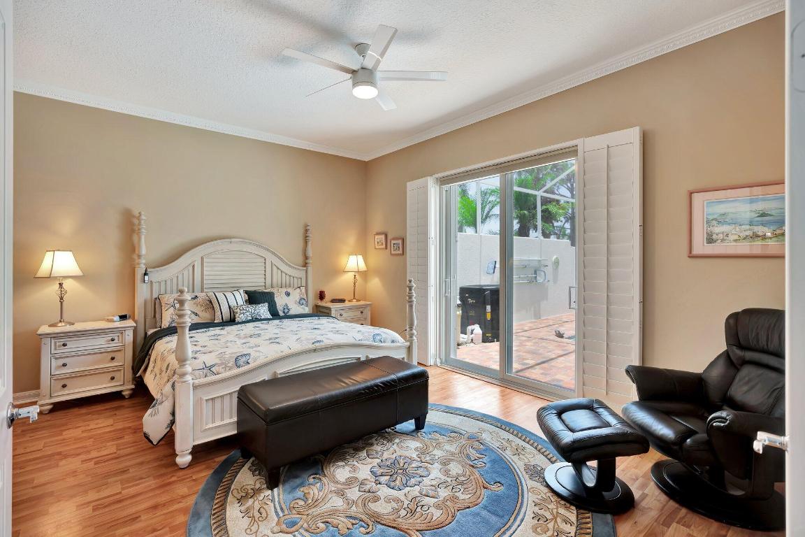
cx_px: 402
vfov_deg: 73.7
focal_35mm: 16
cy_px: 268
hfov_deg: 96.7
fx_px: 358
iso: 100
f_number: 5.6
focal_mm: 16
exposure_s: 1/10
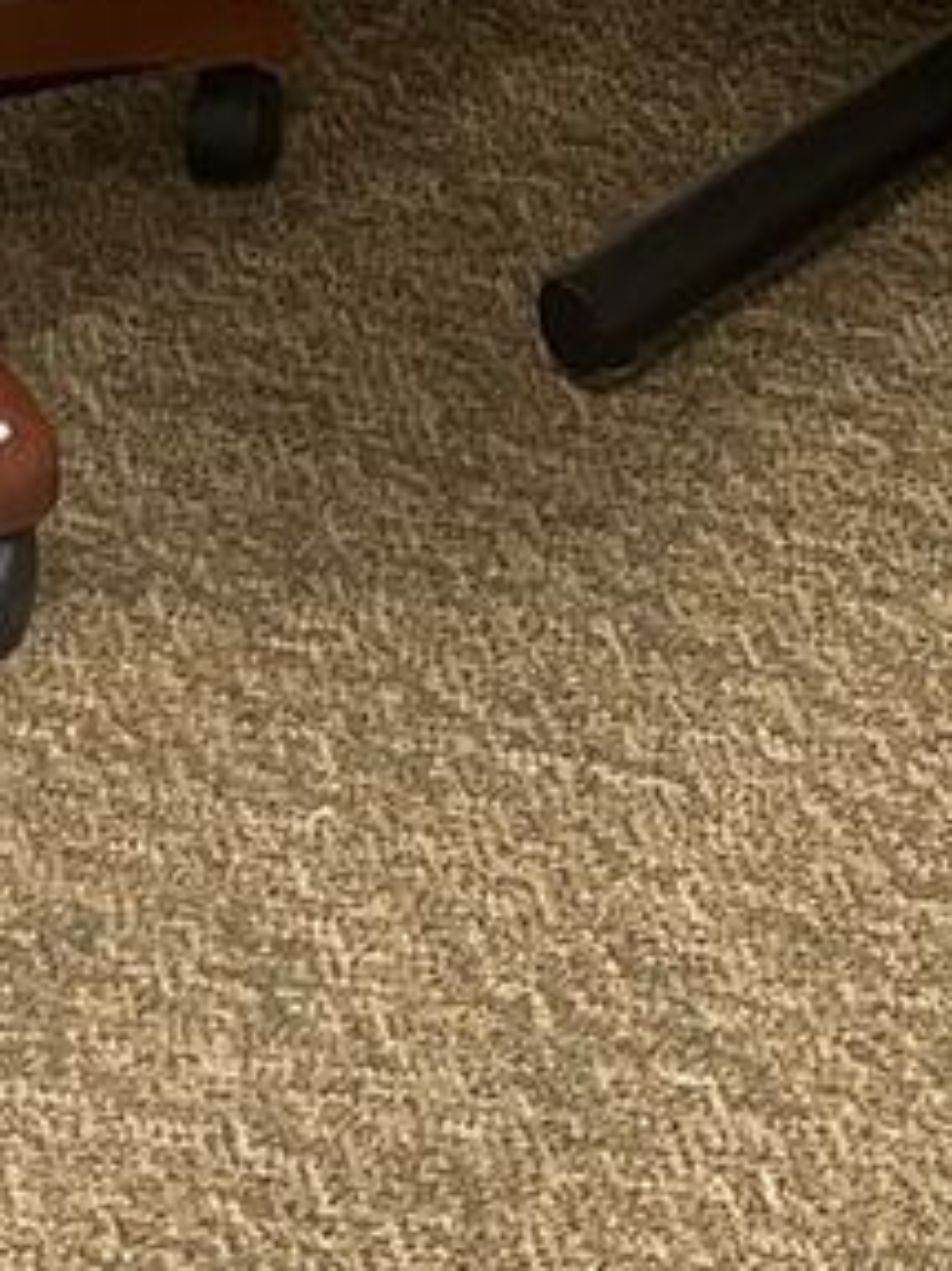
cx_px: 1134
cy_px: -2086
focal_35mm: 139
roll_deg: +1.2
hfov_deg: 10.5
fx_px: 5101
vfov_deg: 11.1
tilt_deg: -7.3
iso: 125
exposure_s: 1/60
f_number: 1.6
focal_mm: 5.1
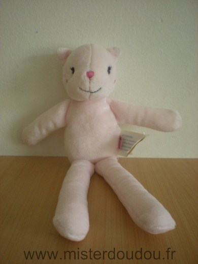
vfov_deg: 49.0
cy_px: 132
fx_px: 290
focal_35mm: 38
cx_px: 99
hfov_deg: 37.7
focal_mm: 6.3
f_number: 3.1
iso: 200
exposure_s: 1/31.3
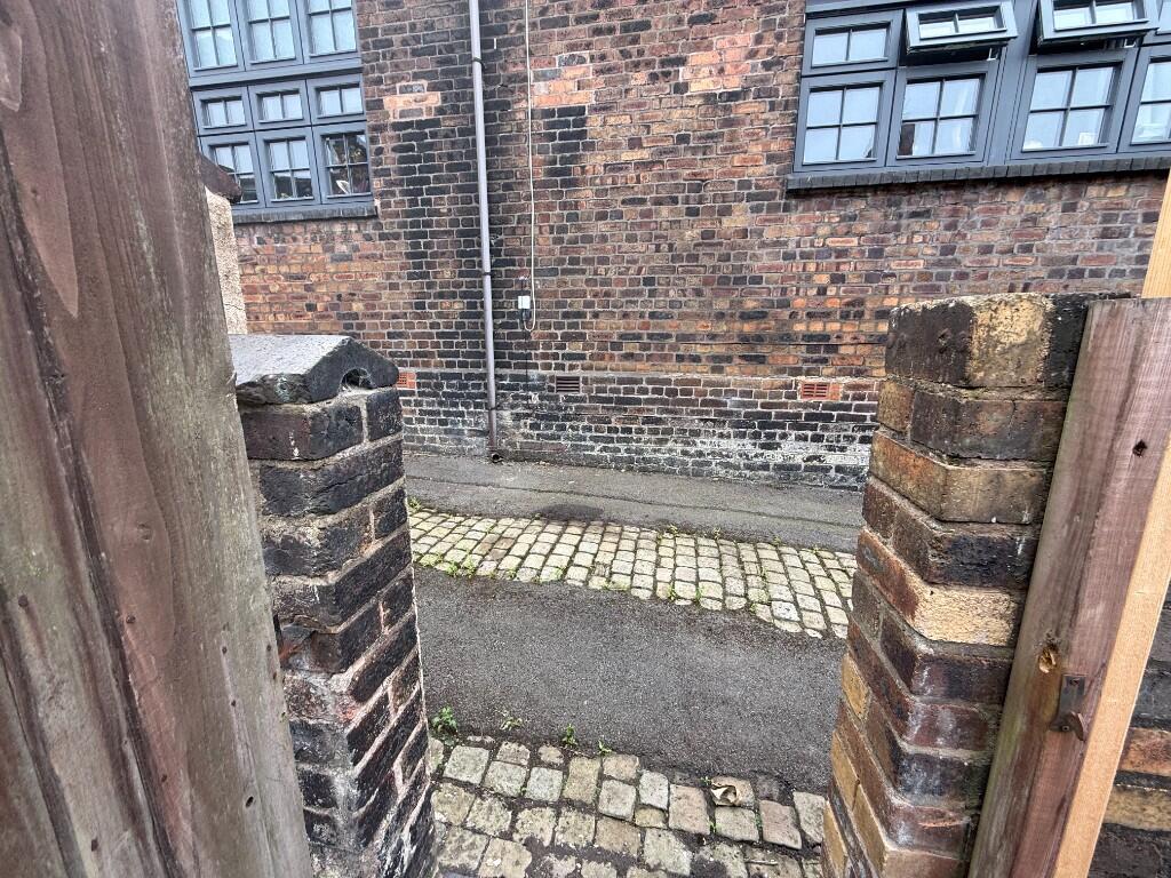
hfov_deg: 102.1
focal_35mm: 14
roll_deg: +0.4
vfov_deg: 85.7
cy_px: 439
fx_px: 474
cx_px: 586
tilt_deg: -12.1
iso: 50
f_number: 2.2
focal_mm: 2.22
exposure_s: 1/99
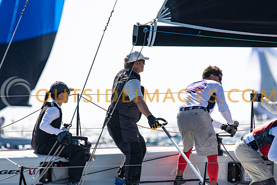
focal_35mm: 450
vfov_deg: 3.1
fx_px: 3463
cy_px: 92
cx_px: 138
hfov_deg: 4.6
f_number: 5
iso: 320
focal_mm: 300
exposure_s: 1/3200
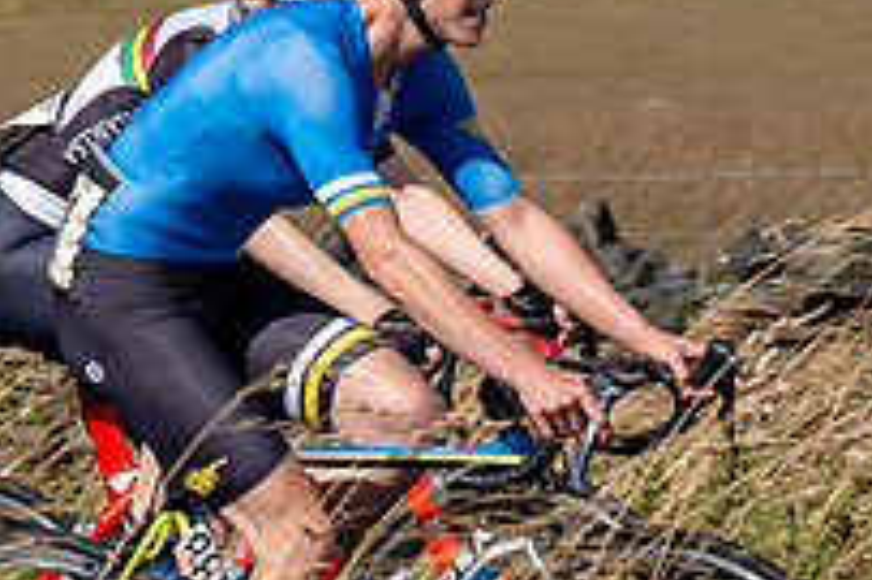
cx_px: -16
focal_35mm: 351
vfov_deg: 3.9
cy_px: -195
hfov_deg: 5.9
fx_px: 8495
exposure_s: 1/800
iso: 100
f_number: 5.6
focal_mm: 70
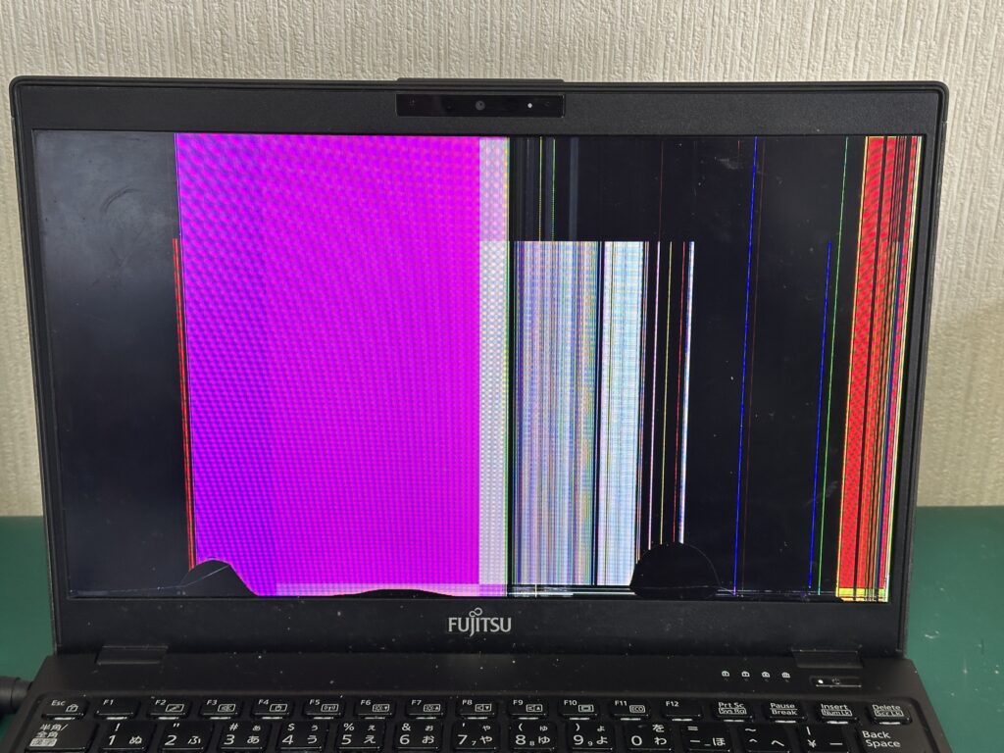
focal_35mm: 48
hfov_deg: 39.7
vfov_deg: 30.3
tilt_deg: -23.7
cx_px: 502
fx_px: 1392
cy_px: 376
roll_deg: -0.8
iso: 160
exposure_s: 1/50
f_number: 1.78
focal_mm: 6.86
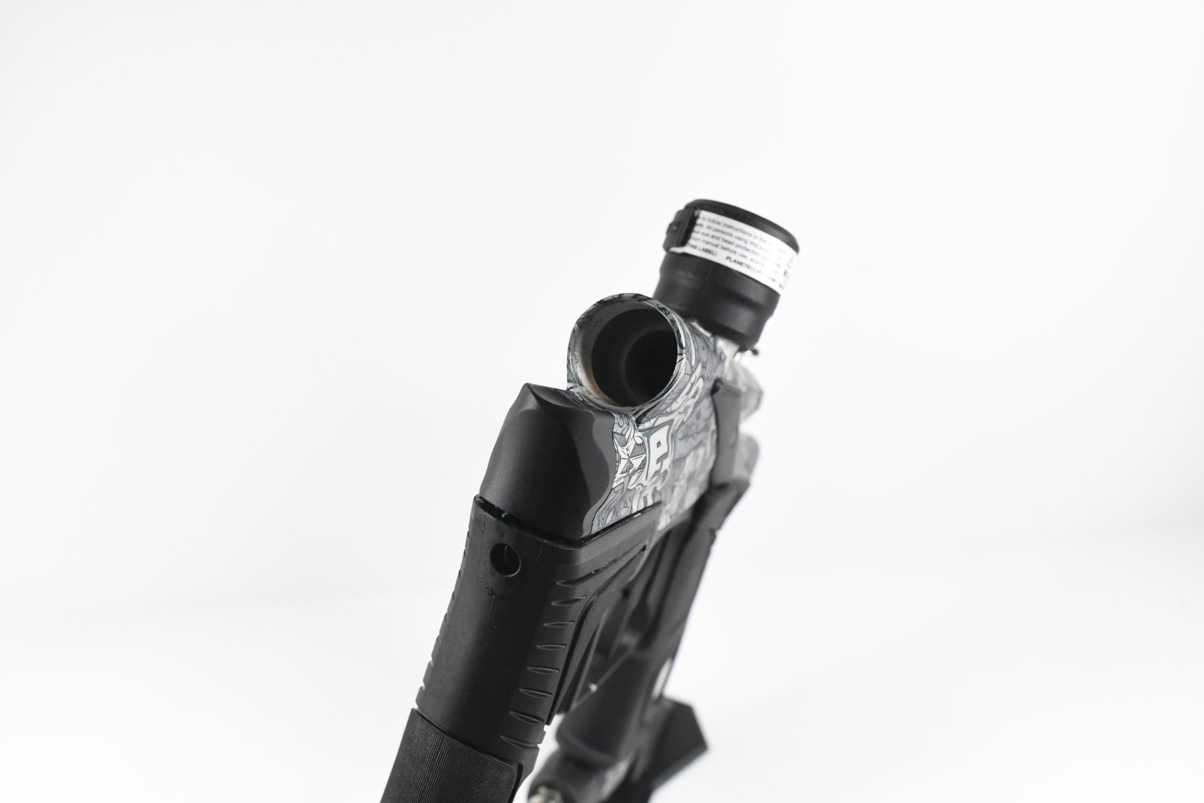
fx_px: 803
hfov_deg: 73.7
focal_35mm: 24
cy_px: 402
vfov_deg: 53.1
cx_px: 602
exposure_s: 1/1000
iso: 8000
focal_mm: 24
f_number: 8
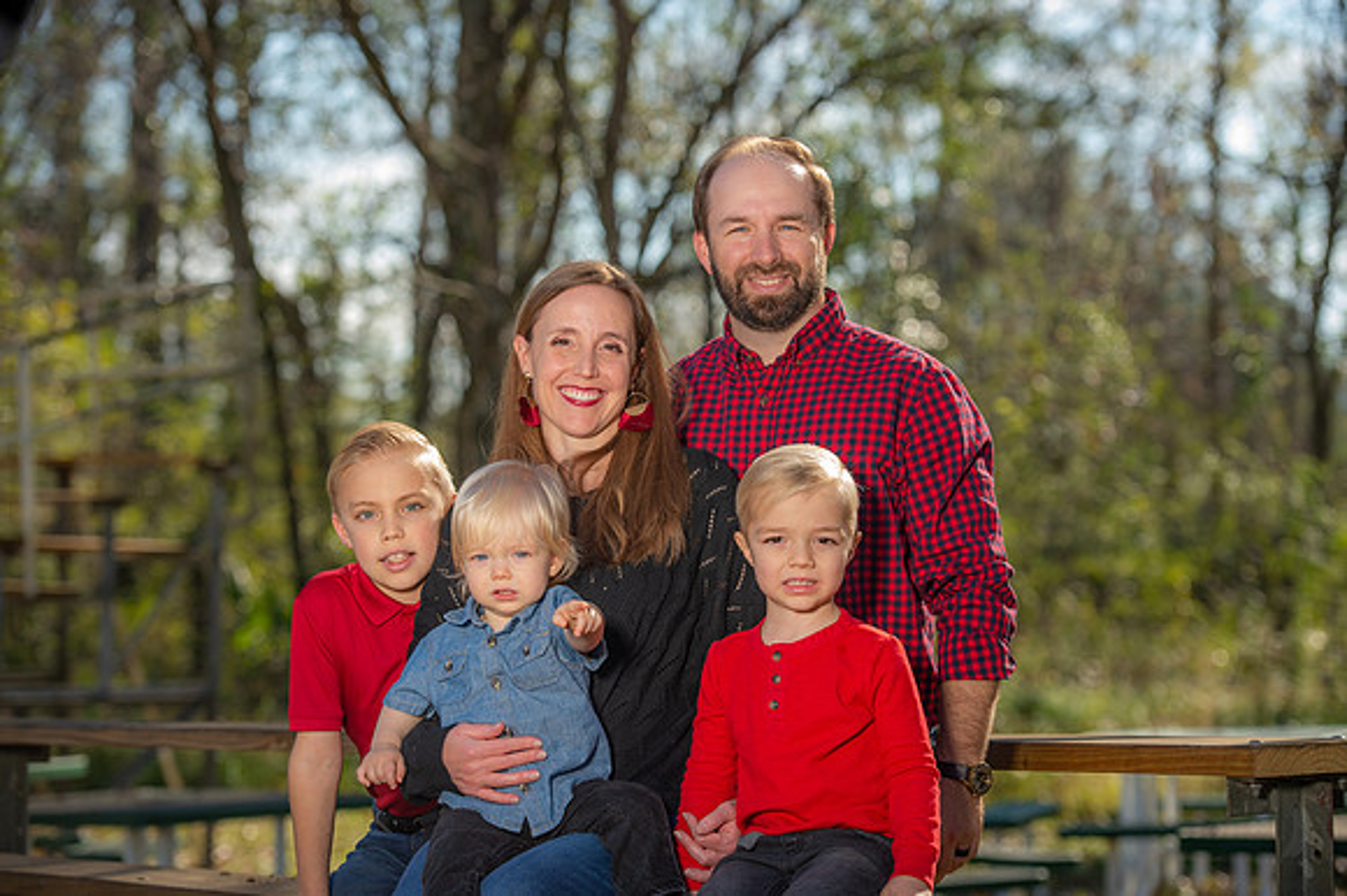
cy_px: 448
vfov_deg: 13.0
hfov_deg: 19.5
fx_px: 3926
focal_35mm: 105
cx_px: 674
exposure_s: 1/250
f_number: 4.5
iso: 50
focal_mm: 105
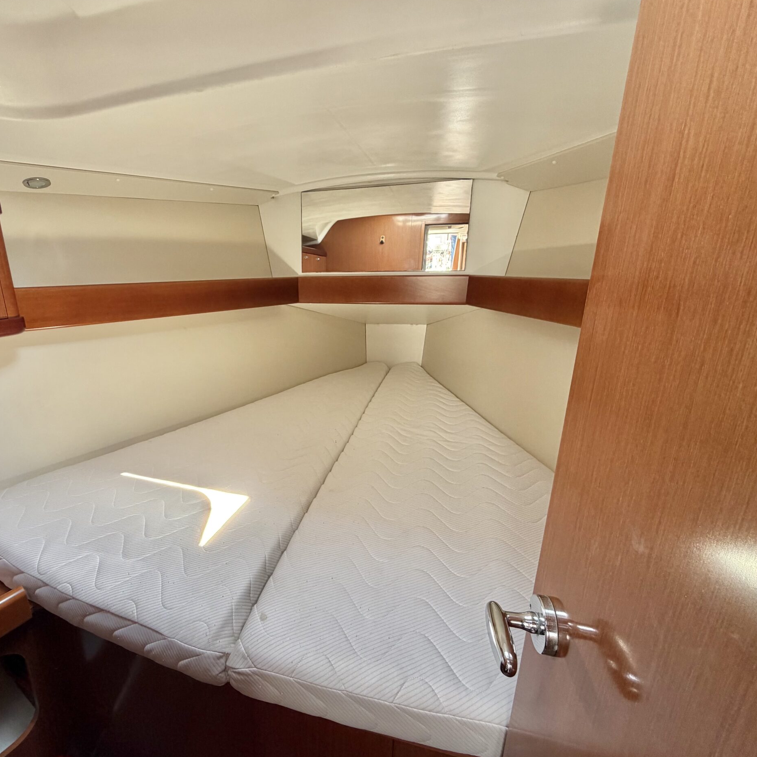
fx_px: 421
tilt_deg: -15.4
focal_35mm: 17
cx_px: 303
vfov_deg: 84.0
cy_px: 385
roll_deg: +1.5
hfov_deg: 82.9
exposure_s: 1/121
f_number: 2.2
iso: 160
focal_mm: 2.22
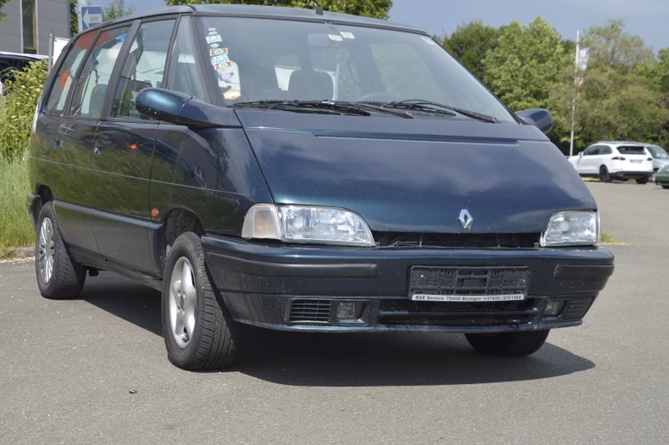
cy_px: 228
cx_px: 325
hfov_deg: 29.1
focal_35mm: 70
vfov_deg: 19.6
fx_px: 1291
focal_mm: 45
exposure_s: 1/250
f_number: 8
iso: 100
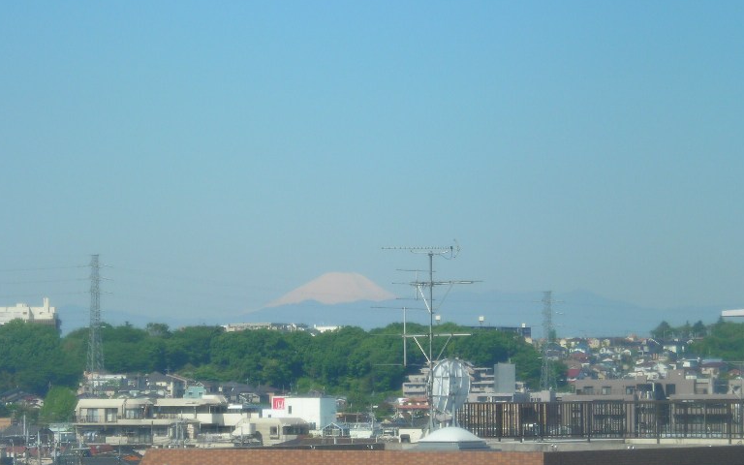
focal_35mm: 164
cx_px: 331
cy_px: 307
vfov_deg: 8.0
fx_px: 3325
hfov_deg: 12.8
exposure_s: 1/244
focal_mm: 19.2
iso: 50
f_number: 5.3
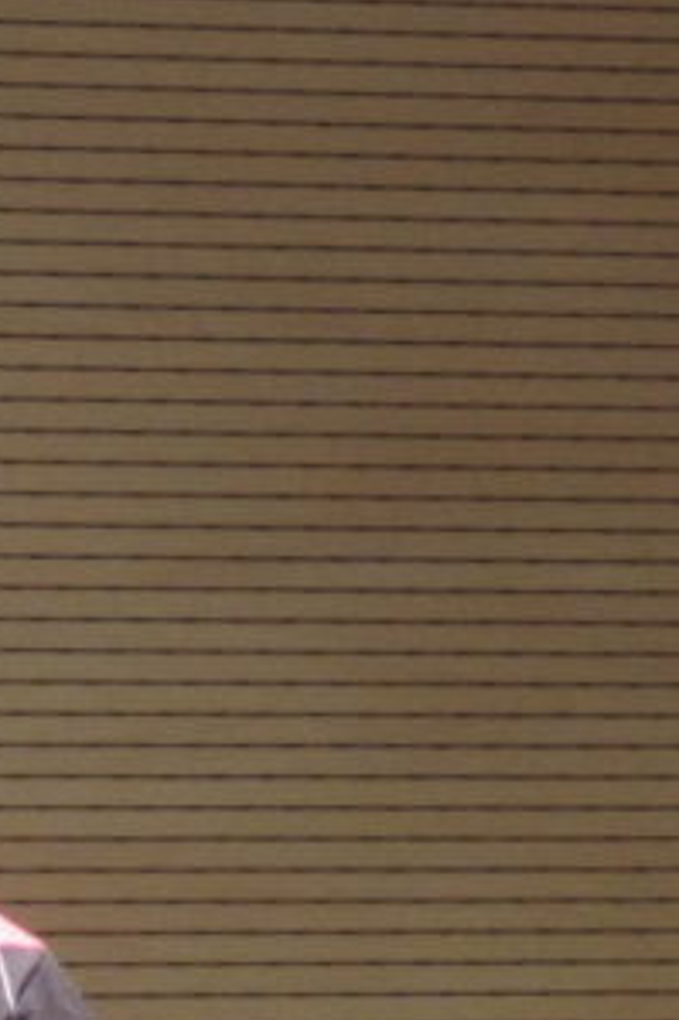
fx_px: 18693
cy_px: 1146
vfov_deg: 3.1
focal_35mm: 660
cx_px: -843
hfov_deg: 2.1
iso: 800
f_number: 4.6
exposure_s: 1/13
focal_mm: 33
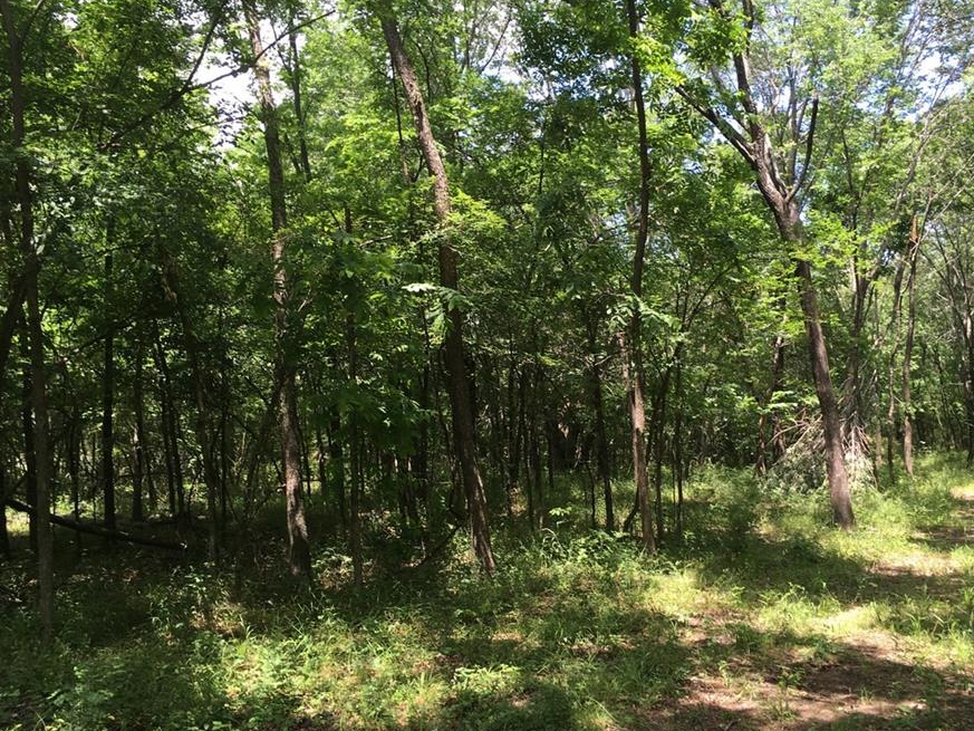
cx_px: 553
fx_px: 957
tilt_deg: +3.9
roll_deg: +1.0
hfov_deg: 53.8
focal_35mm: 34
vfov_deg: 41.8
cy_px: 388
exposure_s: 1/190
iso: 25
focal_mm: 4.15
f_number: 2.2
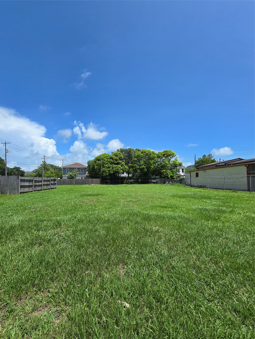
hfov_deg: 89.9
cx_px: 128
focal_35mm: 13
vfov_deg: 106.2
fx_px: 128
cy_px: 170
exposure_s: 1/3211
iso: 50
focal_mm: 2.2
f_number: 2.2
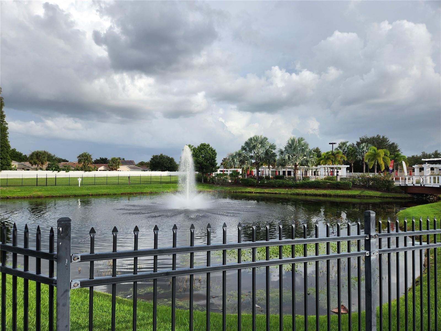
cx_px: 220
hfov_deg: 73.9
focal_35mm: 23
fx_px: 293
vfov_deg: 58.9
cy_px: 166
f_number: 1.8
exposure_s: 1/1686
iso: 20
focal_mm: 5.4
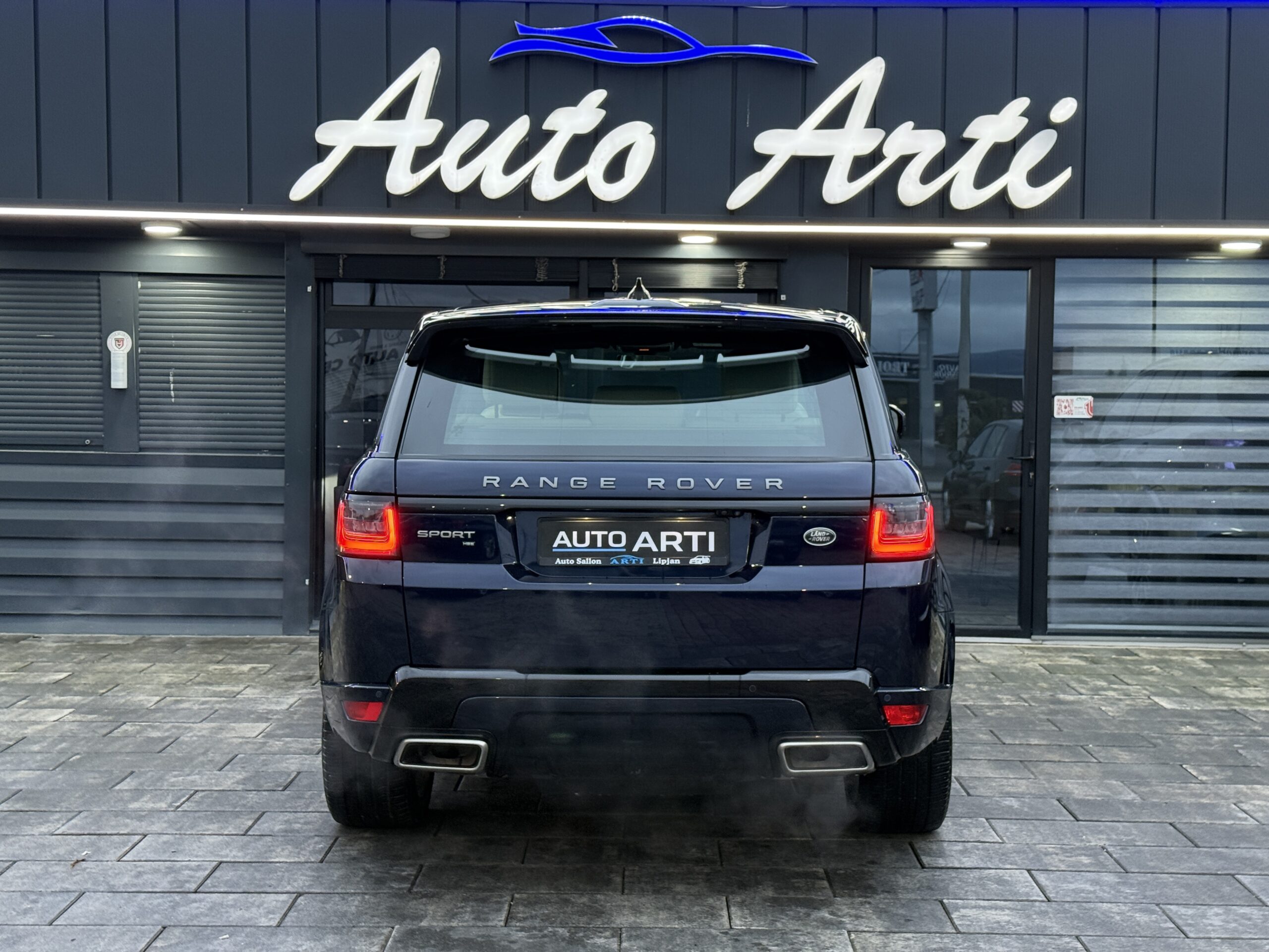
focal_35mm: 48
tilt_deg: -3.1
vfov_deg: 30.3
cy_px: 476
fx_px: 1760
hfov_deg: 39.7
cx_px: 634
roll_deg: -0.7
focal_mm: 6.76
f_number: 1.78
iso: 200
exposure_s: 1/50
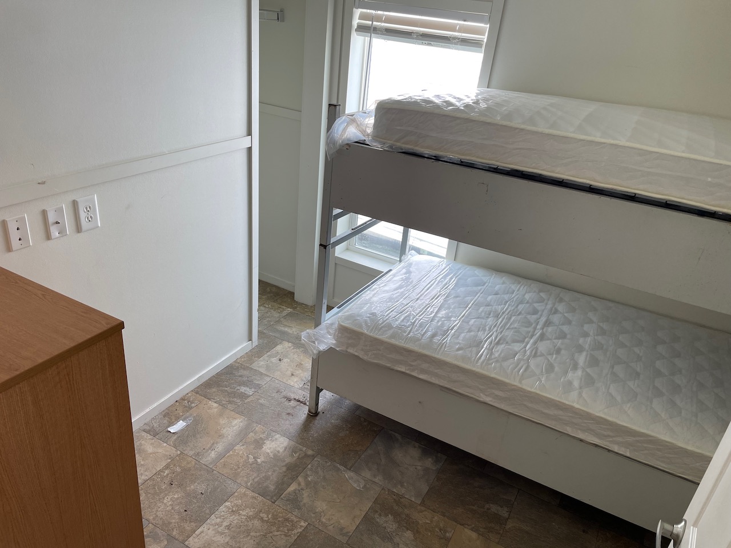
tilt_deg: -24.8
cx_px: 366
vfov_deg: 53.1
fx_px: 549
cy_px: 274
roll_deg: -6.6
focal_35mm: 26
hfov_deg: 67.3
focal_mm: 4.2
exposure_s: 1/121
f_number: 1.6
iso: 50
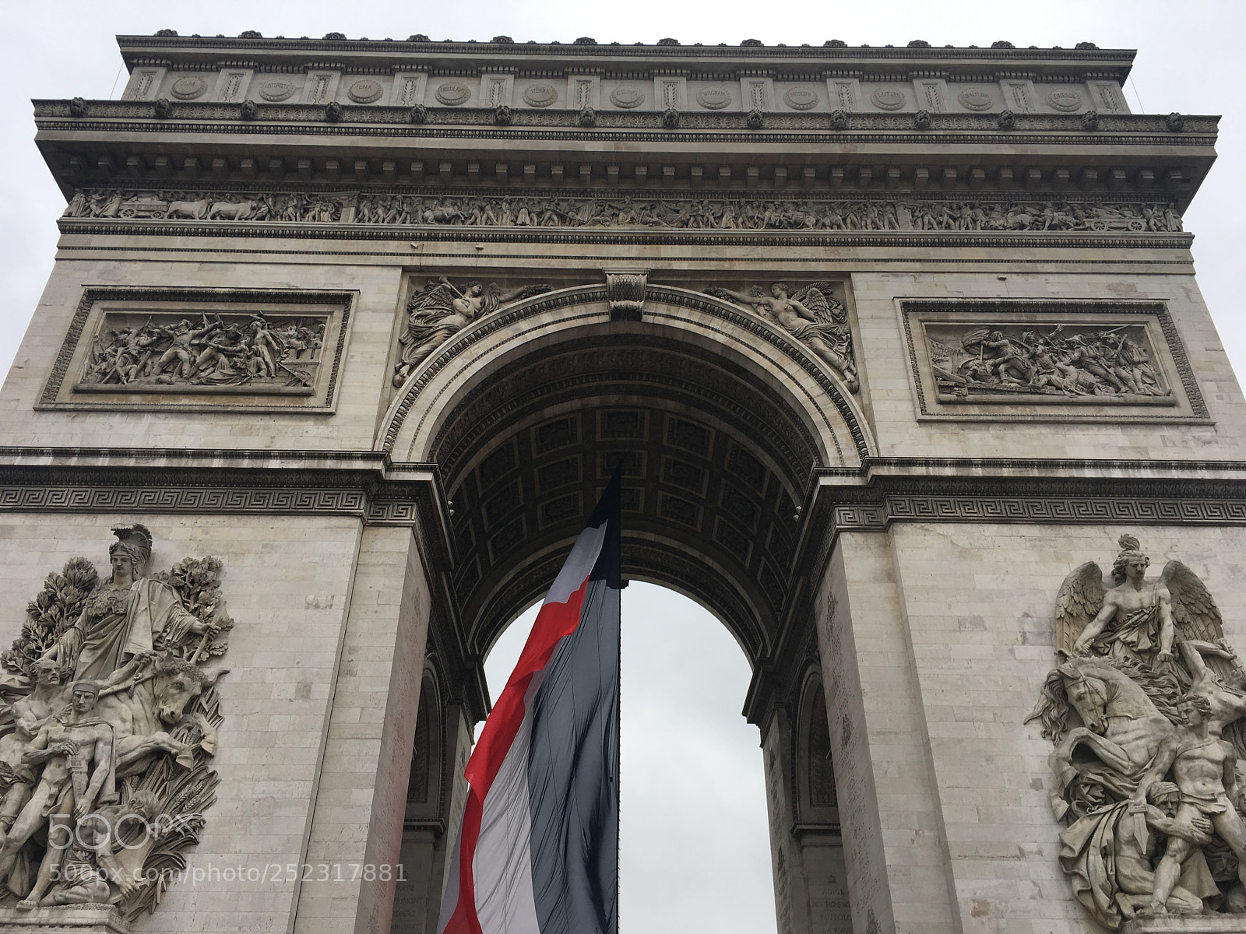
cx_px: 623
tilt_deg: +34.0
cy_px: 467
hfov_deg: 61.7
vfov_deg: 48.2
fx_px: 1044
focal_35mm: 29
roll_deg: -1.3
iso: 25
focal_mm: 4.15
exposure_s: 1/437
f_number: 2.2
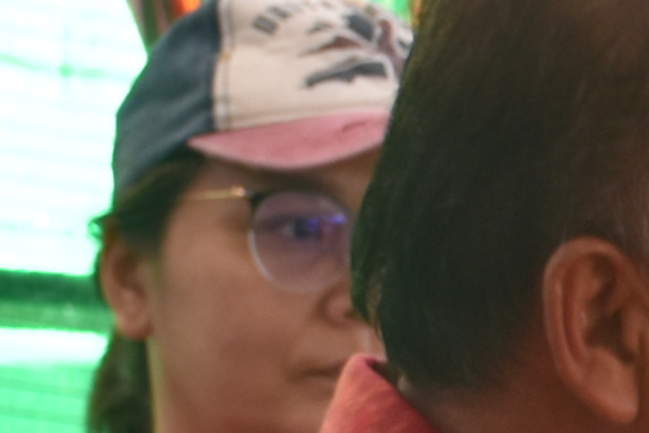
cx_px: 2059
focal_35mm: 382
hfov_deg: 5.1
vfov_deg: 3.5
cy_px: 1244
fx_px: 6887
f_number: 4.5
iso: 400
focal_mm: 32
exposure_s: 1/80
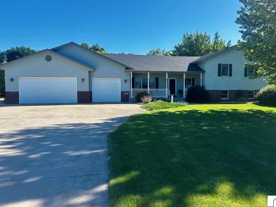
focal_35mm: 28
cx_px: 148
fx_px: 223
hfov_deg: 63.4
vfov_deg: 49.7
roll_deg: -0.1
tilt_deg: -2.0
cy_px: 96
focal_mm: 5.96
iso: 50
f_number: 1.6
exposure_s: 1/1912
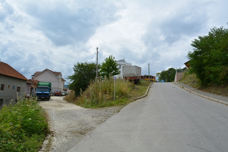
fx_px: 171
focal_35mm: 27
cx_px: 114
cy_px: 76
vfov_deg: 48.0
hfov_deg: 67.3
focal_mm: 18
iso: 100
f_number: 9
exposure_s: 1/320
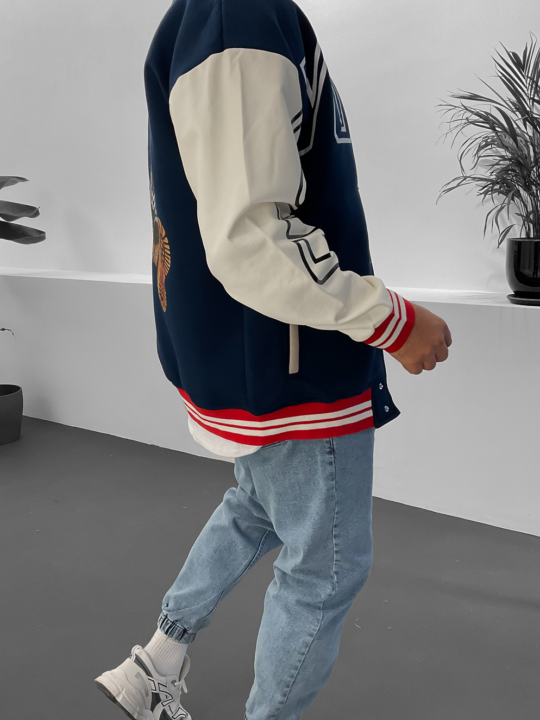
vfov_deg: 52.6
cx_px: 228
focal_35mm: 35
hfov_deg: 40.6
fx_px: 728
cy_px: 368
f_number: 1.8
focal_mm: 3
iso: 50
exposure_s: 1/100
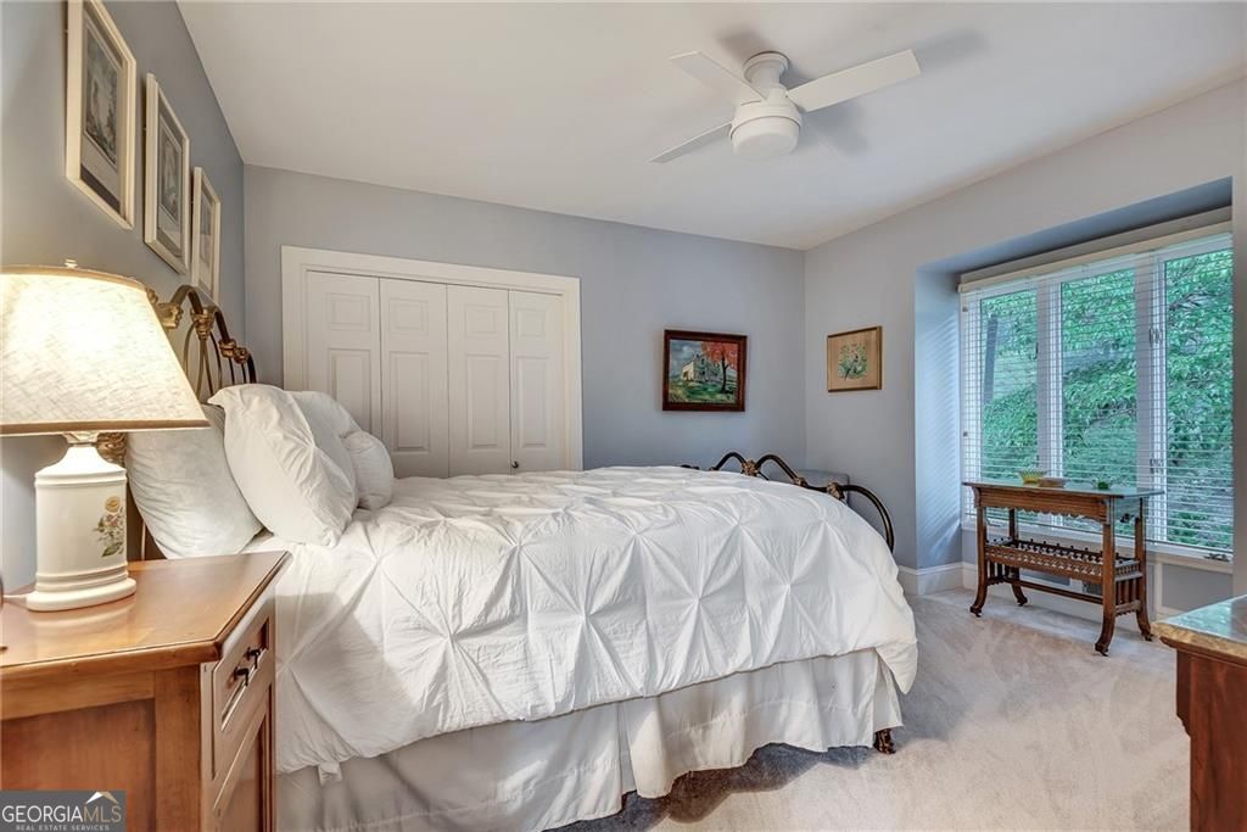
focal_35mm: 16
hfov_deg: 96.7
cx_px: 624
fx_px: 554
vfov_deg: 73.8
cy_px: 416
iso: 400
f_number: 8
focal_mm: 16
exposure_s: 1/3.33
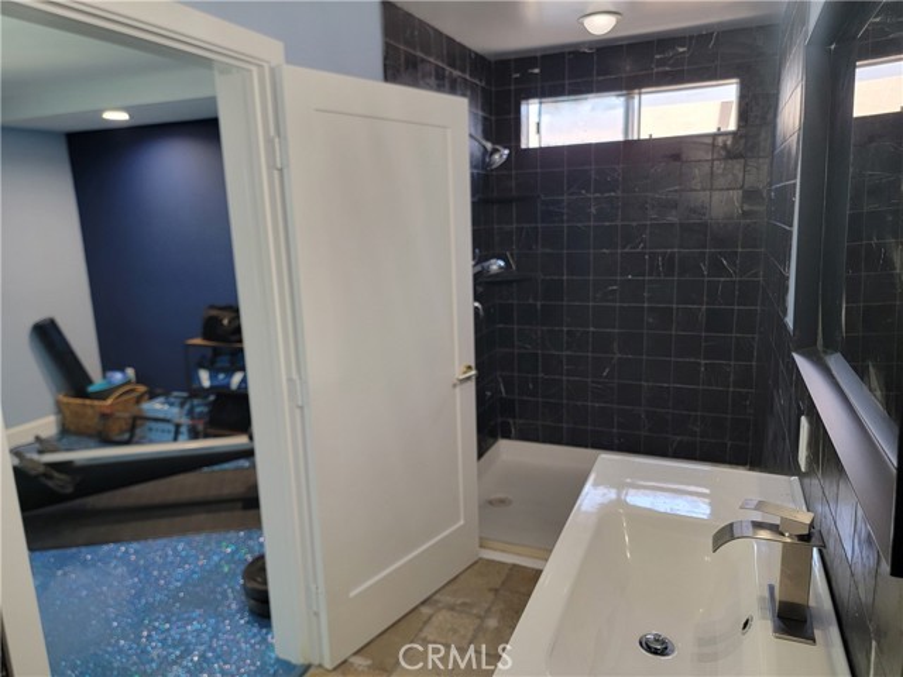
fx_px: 626
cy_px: 338
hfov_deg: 71.6
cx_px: 452
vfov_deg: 56.8
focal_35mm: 24
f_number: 1.8
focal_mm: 6.7
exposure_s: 1/60
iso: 200
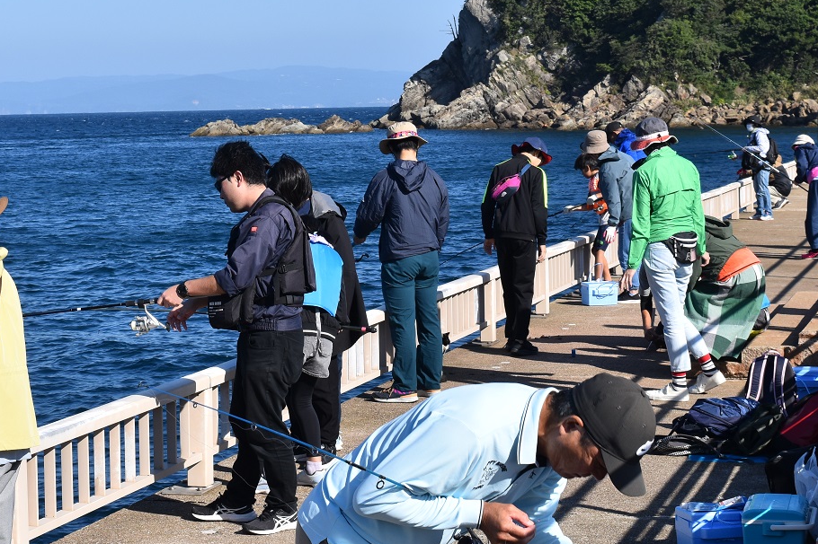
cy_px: 193
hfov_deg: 21.7
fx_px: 2135
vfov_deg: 14.5
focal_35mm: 94
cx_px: 350
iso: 200
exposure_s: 1/500
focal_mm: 38
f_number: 11
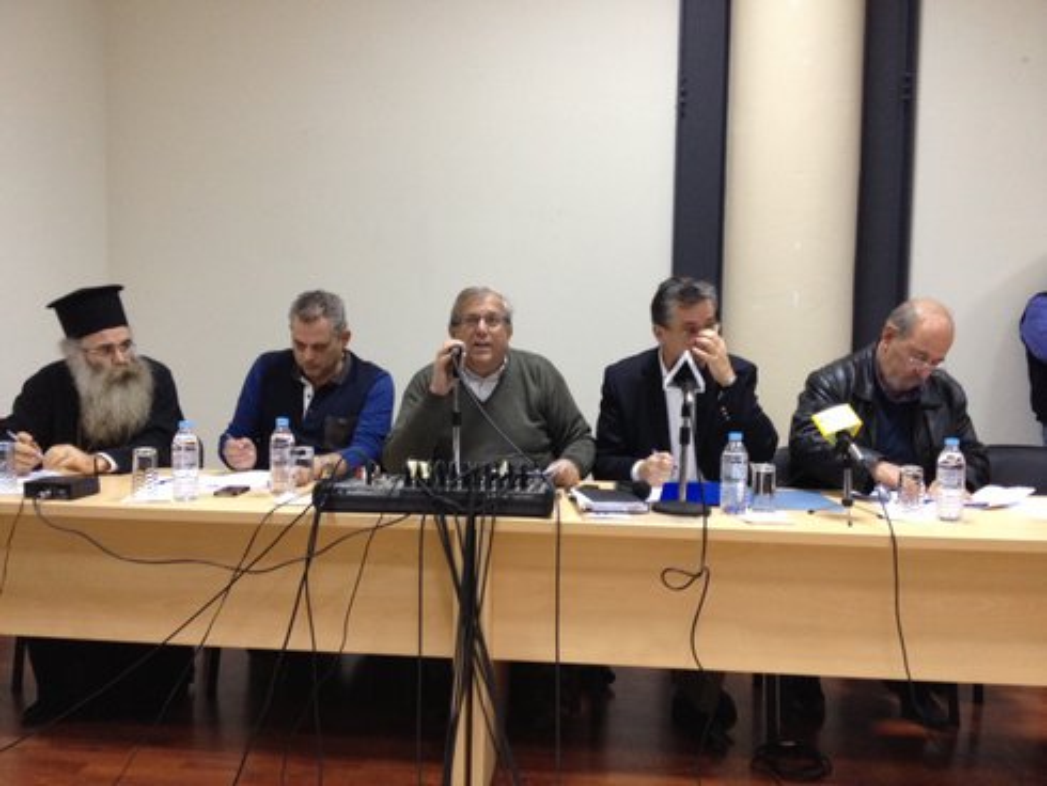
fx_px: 1059
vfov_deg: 40.7
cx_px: 524
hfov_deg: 52.6
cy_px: 393
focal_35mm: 35
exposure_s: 1/20
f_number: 2.4
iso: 160
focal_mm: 4.28
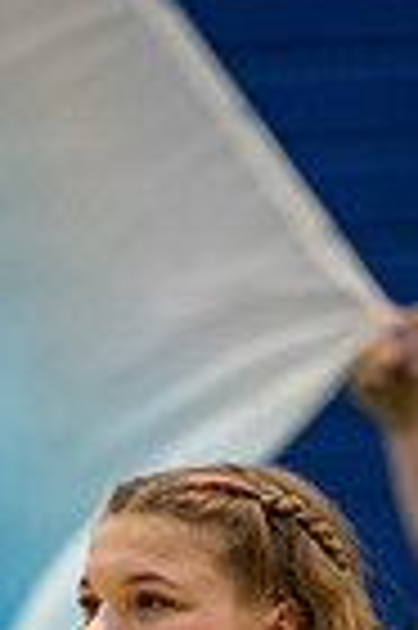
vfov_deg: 3.2
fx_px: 11243
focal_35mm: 644
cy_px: 878
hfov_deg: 2.1
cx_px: 99
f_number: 4
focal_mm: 200
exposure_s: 1/500
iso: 4000
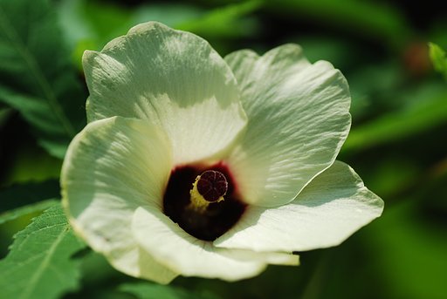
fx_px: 1679
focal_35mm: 135
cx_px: 224
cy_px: 150
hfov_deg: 15.2
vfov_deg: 10.2
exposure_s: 1/400
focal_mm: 90
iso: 100
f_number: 5.6
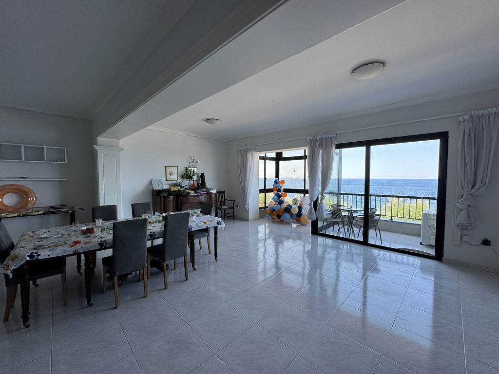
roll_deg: -0.8
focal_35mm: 14
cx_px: 250
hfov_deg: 102.1
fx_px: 202
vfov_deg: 85.7
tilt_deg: -2.9
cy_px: 187
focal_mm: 2.22
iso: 40
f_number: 2.2
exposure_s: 1/121
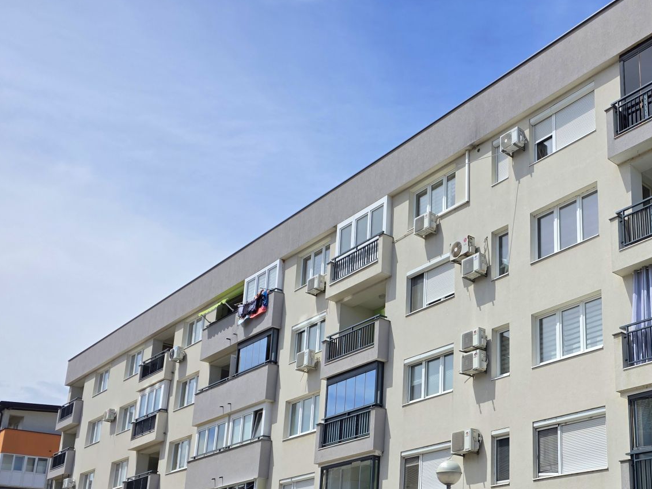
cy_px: 408
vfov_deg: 35.3
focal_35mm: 39
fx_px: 735
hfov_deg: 45.2
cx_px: 531
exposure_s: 1/7333
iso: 80
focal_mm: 6.3
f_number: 1.7
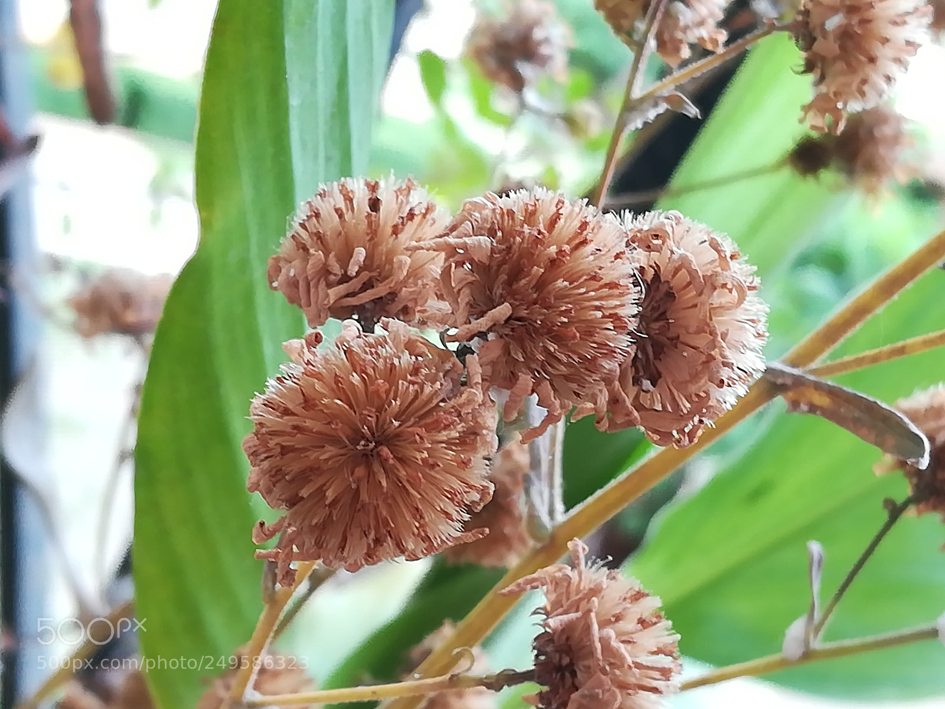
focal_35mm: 79
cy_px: 354
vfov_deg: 18.7
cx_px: 472
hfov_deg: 24.7
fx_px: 2157
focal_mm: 3.83
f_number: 2.2
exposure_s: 1/33.3
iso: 160
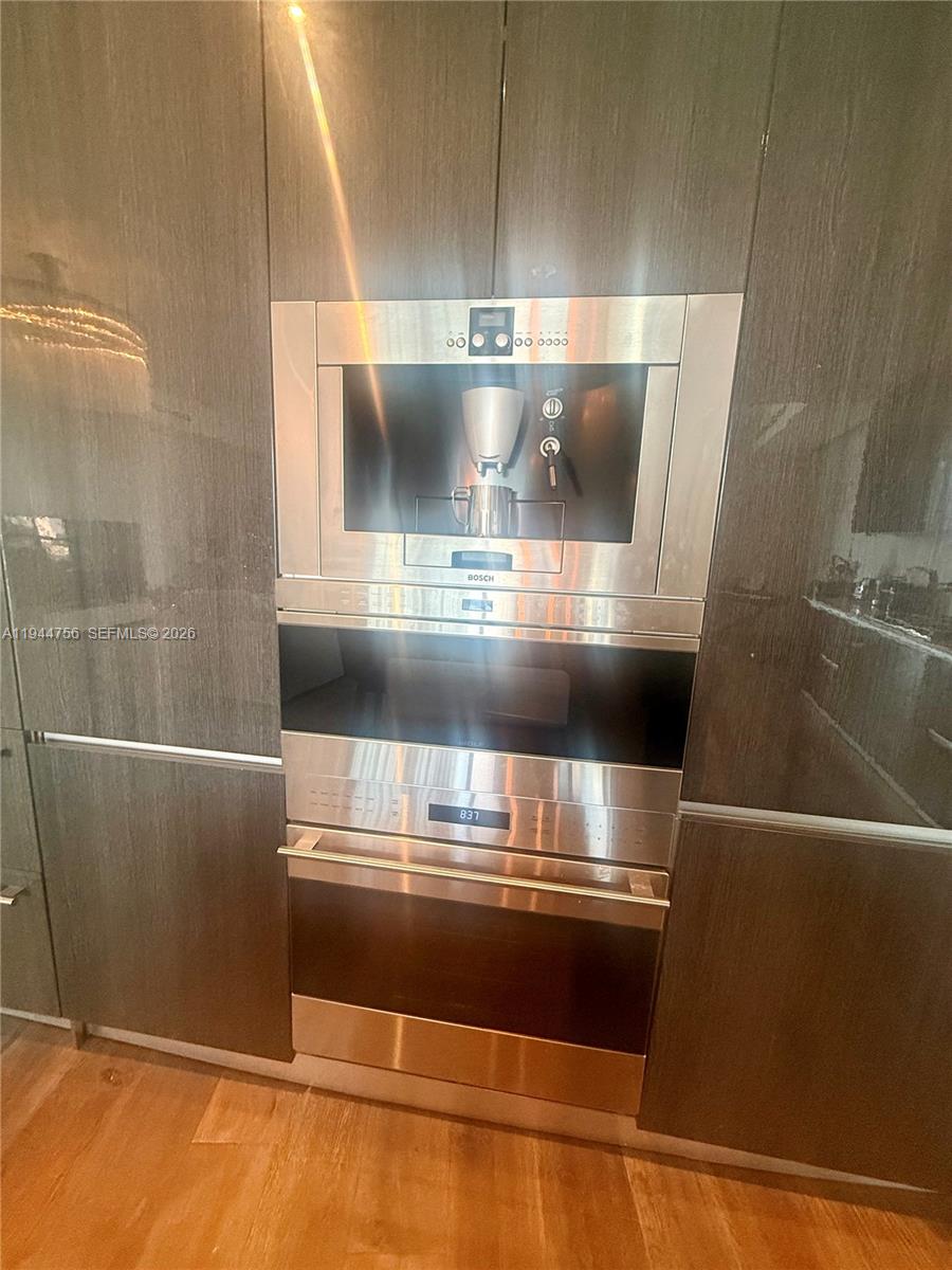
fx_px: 513
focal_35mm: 14
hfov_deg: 85.7
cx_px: 476
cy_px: 635
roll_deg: -3.1
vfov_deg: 102.1
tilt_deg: -9.2
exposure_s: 1/60
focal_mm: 2.22
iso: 320
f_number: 2.2
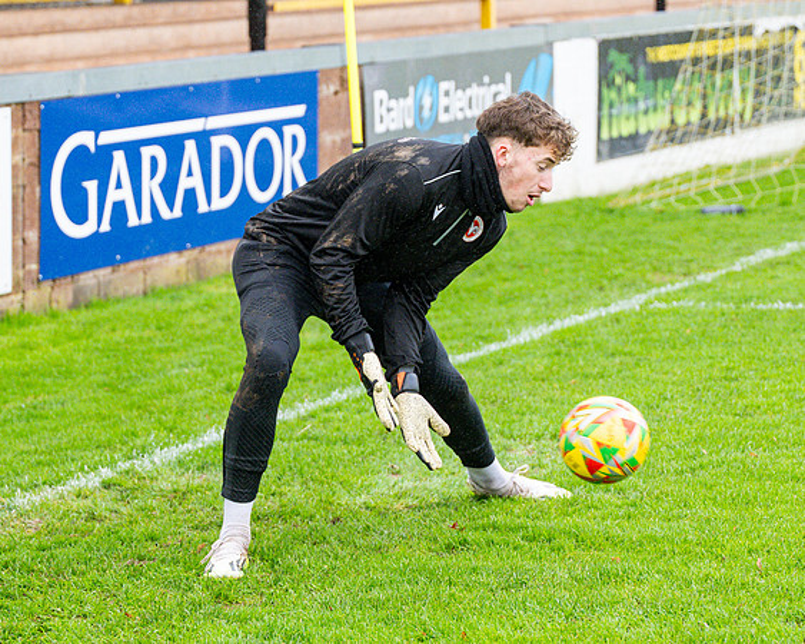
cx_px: 524
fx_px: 3544
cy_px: 349
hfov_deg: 12.9
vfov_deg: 10.4
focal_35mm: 149
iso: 800
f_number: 2.8
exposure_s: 1/1250
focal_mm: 70
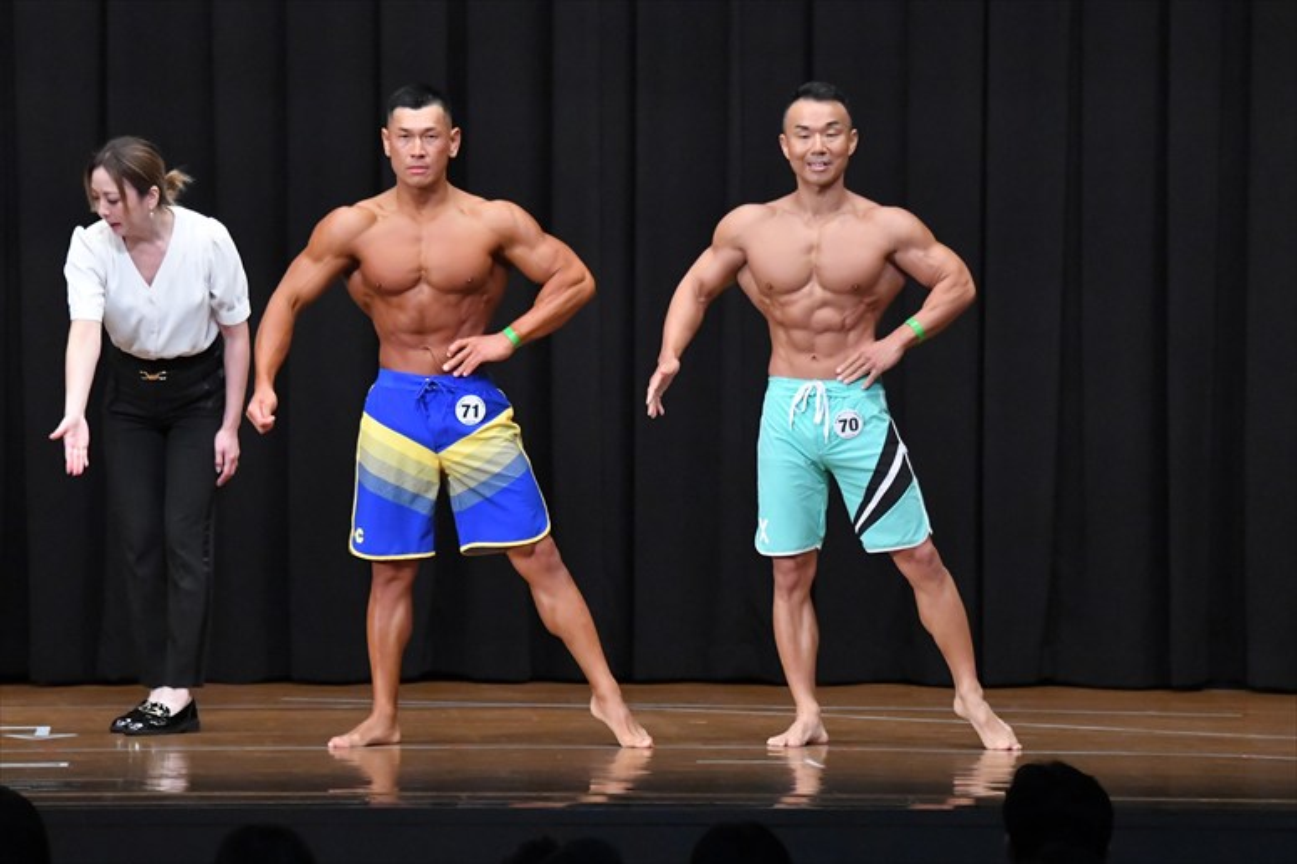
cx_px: 648
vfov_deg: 6.8
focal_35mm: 202
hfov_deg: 10.2
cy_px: 432
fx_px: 7274
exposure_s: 1/400
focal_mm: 135
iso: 8000
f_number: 5.6
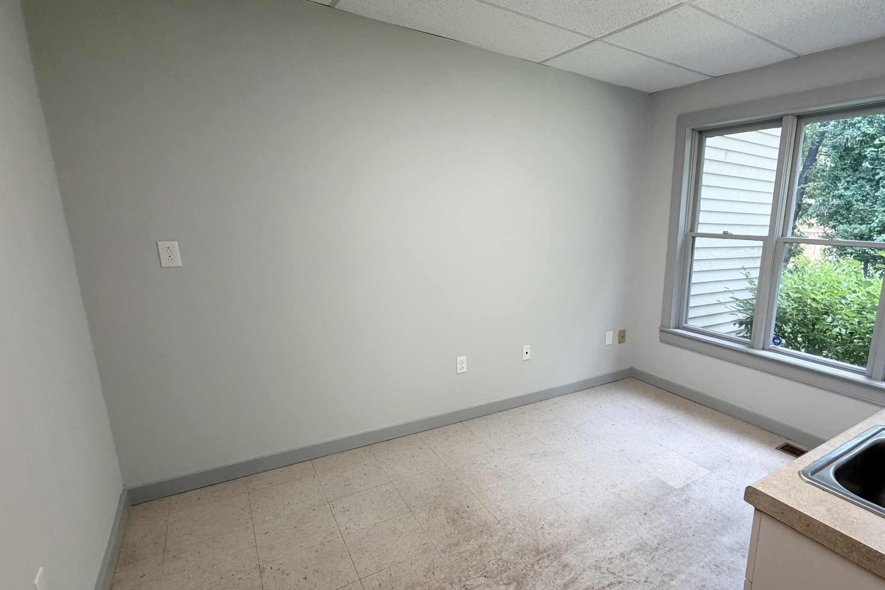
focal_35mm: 19
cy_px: 324
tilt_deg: -14.1
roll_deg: -2.6
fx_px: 467
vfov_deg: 64.4
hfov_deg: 84.5
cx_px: 574
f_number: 2.2
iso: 160
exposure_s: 1/120
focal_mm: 2.22
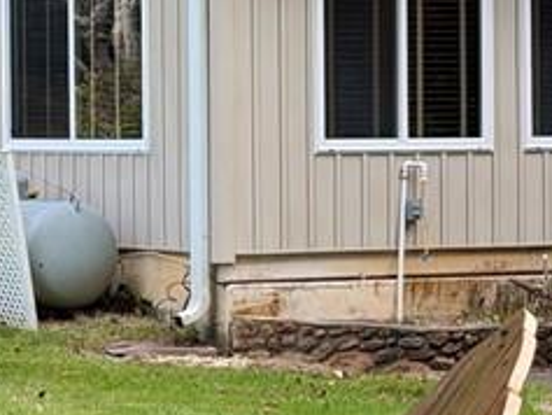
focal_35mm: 207
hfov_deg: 9.5
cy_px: 105
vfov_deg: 7.2
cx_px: 65
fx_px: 3303
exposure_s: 1/819
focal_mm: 6.76
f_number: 1.78
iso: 64
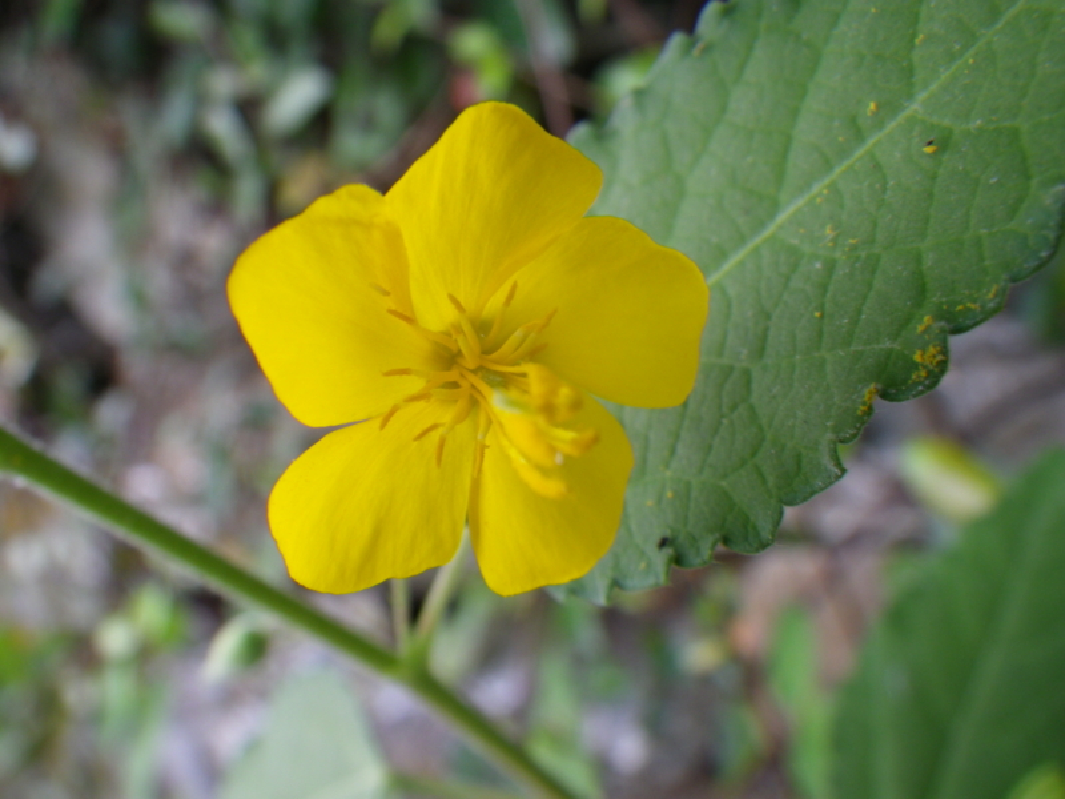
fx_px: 1046
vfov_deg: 41.8
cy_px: 400
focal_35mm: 34
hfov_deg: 54.0
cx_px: 532
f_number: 3.8
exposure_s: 1/60
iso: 80
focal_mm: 6.1
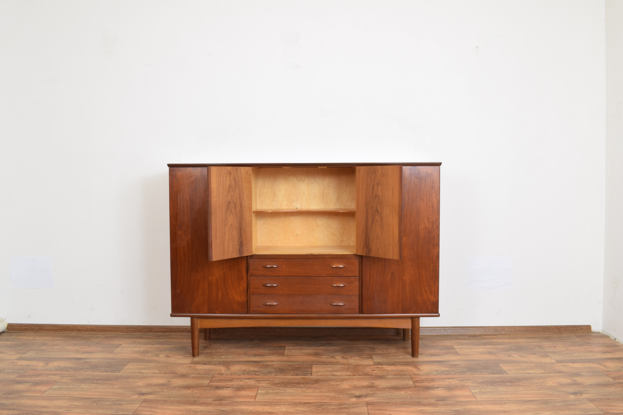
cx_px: 312
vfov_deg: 43.6
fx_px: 519
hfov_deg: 61.9
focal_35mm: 30
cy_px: 208
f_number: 25
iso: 100
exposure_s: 4
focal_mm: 20
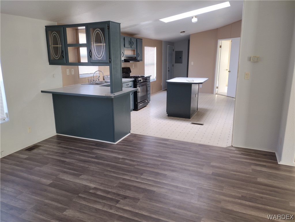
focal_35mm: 27
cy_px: 111
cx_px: 148
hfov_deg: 65.3
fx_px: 230
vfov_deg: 51.4
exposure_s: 1/40
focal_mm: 4.71
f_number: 1.7
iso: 181
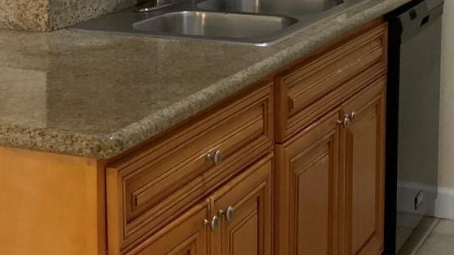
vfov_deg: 13.0
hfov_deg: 23.1
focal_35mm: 92
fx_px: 1108
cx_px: 176
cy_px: 18
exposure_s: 1/60
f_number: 1.8
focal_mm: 3
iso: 250
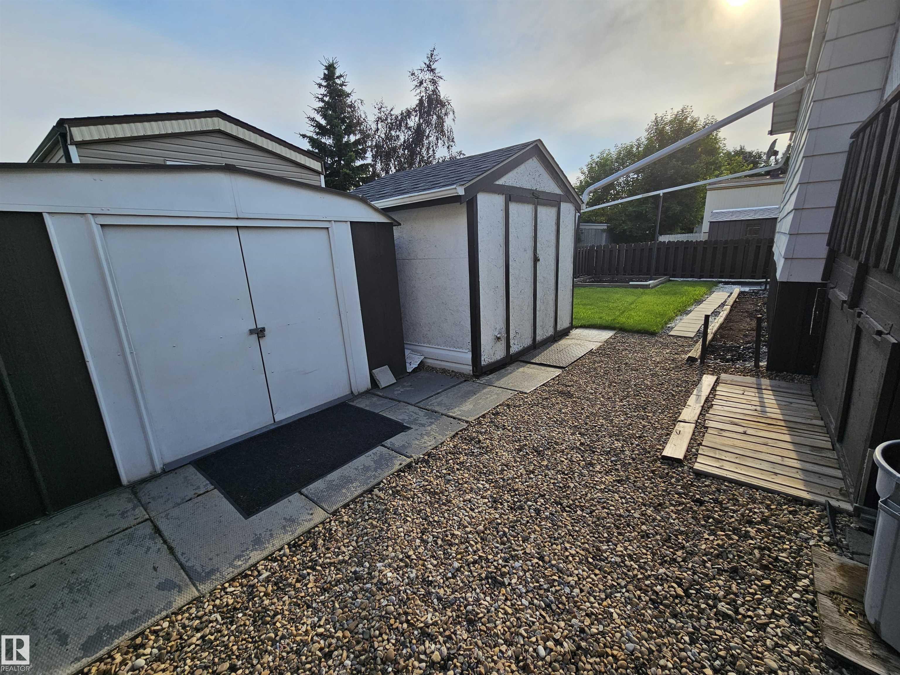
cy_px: 338
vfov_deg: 89.9
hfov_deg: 106.2
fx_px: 338
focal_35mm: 13
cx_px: 450
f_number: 2.2
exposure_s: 1/1610
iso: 50
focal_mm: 2.2
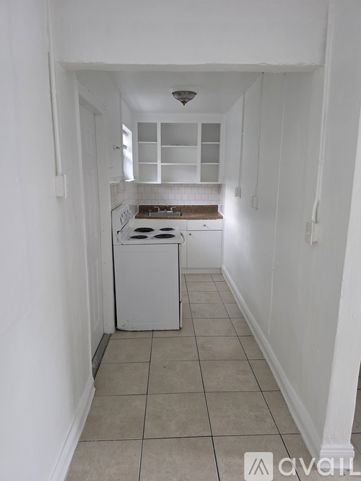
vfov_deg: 73.9
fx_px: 320
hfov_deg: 58.9
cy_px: 240
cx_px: 180
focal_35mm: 23
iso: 250
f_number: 1.4
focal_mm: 6.5
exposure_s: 1/120
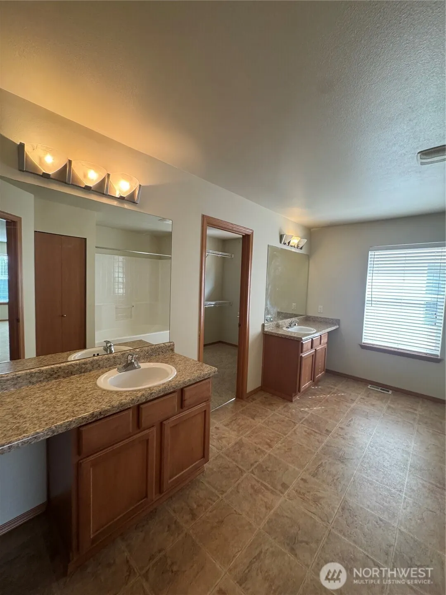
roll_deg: -3.4
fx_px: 241
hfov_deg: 85.7
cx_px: 223
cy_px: 298
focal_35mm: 14
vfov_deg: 102.1
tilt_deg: -2.1
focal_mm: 2.22
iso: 250
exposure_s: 1/120
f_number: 2.2
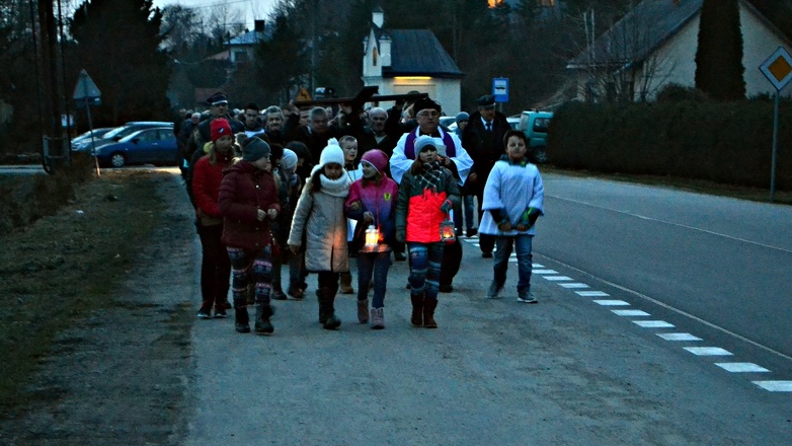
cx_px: 398
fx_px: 1838
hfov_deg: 24.3
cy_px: 205
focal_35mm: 88
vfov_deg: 13.8
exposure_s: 1/15
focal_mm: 55
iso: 2800
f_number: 5.6
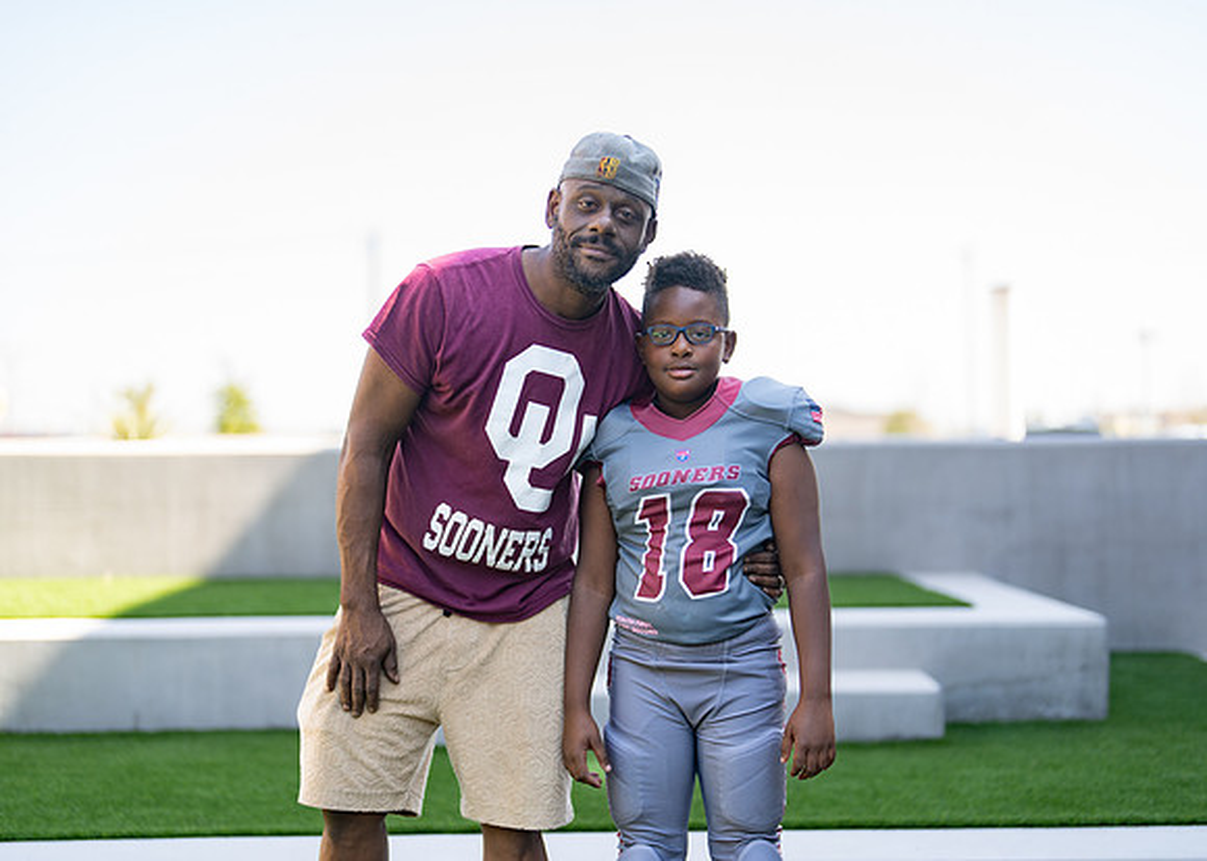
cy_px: 430
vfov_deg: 27.0
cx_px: 604
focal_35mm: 52
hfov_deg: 37.2
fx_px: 1796
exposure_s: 1/1250
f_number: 1.2
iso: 100
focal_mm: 50
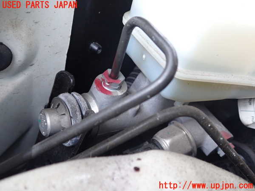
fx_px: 221
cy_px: 96
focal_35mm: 30
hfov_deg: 60.0
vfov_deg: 46.8
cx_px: 128
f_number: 2.3
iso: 250
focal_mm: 5.4
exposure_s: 1/30
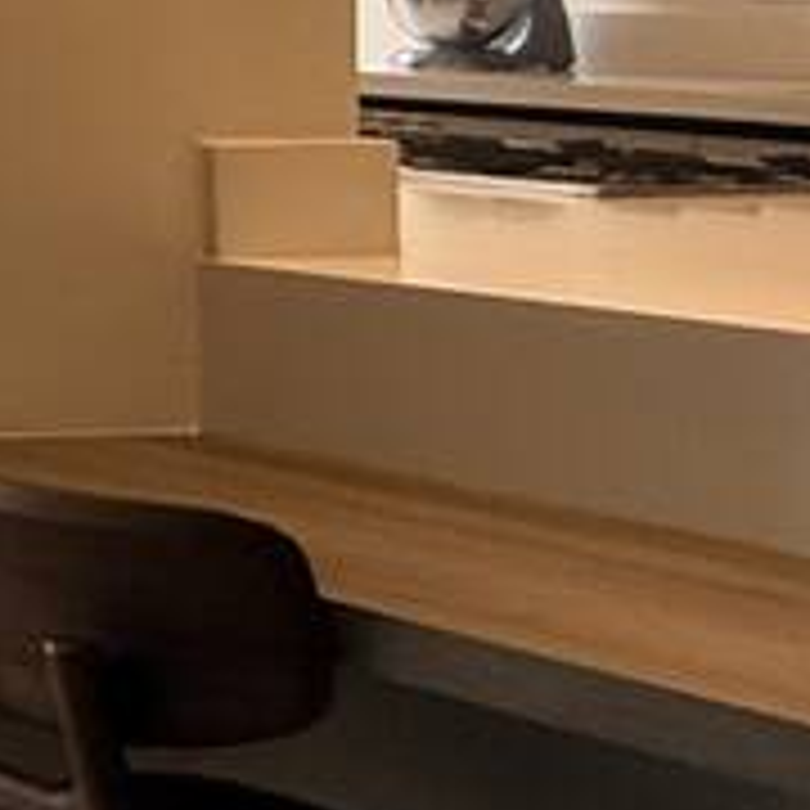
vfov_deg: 16.9
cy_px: -108
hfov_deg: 9.3
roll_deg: +0.1
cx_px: -2102
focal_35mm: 99
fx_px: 2621
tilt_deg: +0.9
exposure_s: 1/120
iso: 80
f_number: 2.2
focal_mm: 2.22
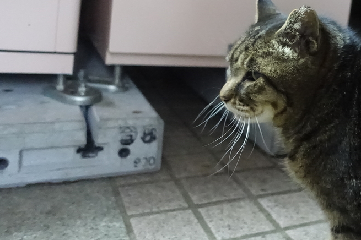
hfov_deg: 42.2
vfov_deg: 29.7
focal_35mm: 44
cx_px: 297
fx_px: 441
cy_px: 42
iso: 6400
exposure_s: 1/80
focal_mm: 8.8
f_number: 1.8
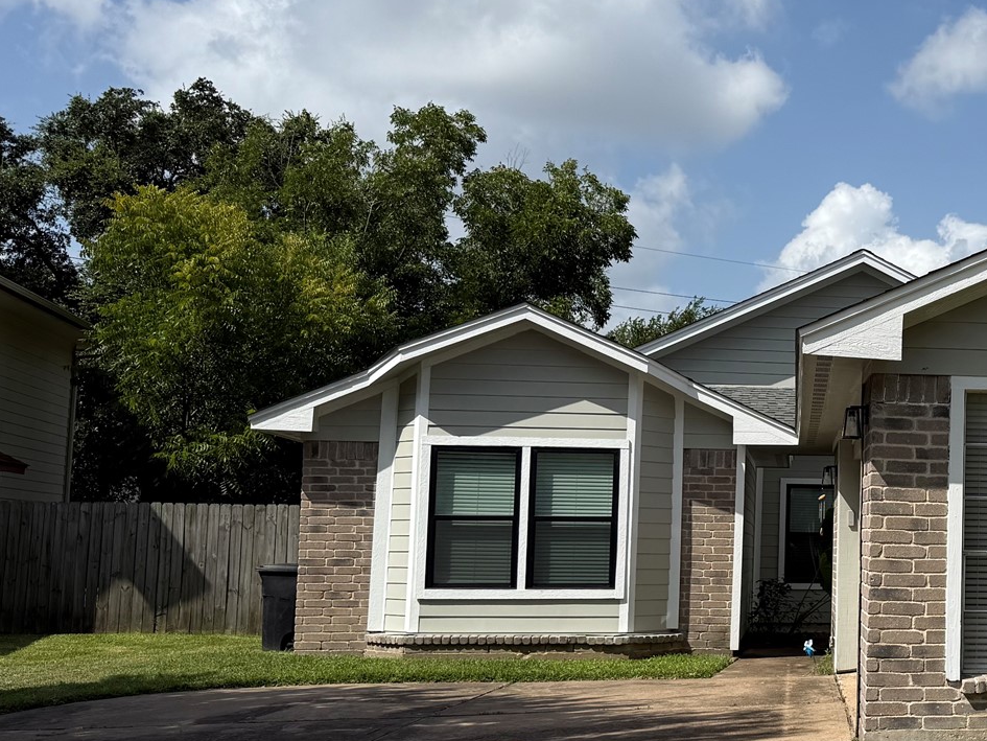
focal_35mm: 52
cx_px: 1002
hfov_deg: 33.5
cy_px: 426
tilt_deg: +5.3
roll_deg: -0.4
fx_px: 1483
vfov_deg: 28.0
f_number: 1.78
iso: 80
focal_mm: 6.76
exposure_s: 1/6711
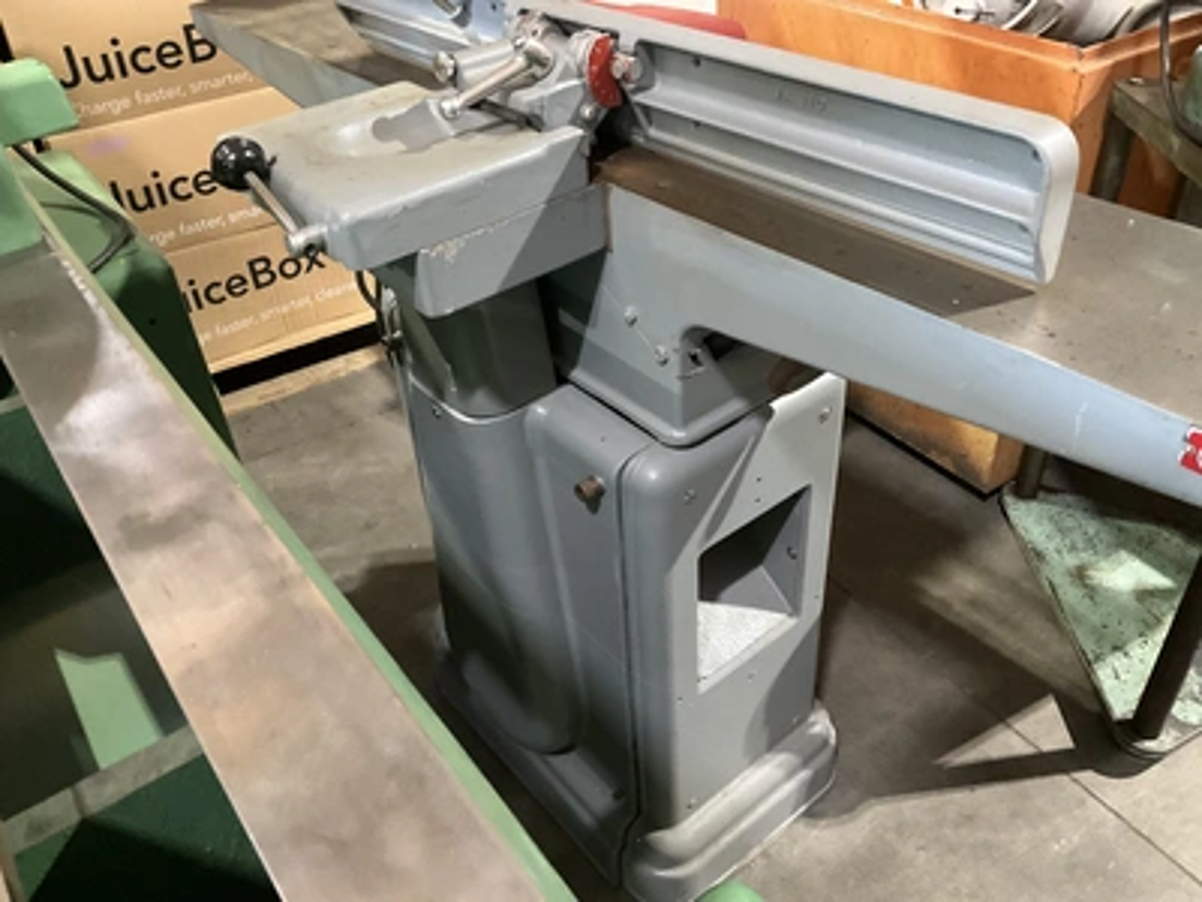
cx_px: 601
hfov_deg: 61.7
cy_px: 451
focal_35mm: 29
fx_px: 1007
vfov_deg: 48.2
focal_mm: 3
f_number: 1.8
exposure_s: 1/30
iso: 500
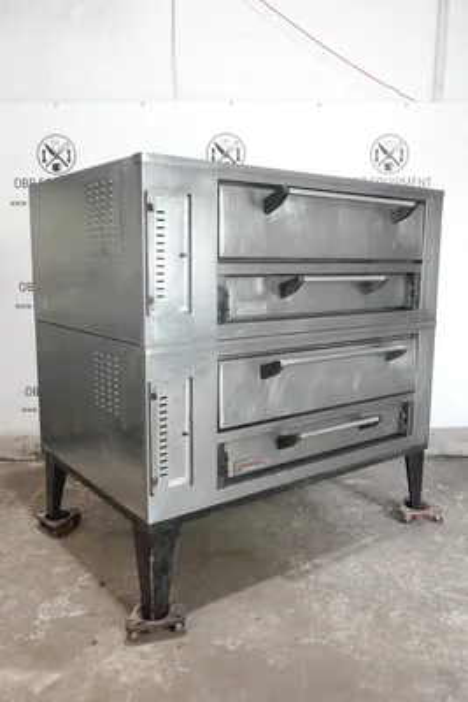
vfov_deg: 60.3
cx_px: 234
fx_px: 604
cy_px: 351
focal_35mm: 31
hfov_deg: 42.4
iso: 800
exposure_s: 1/40
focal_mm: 11.52
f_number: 3.5
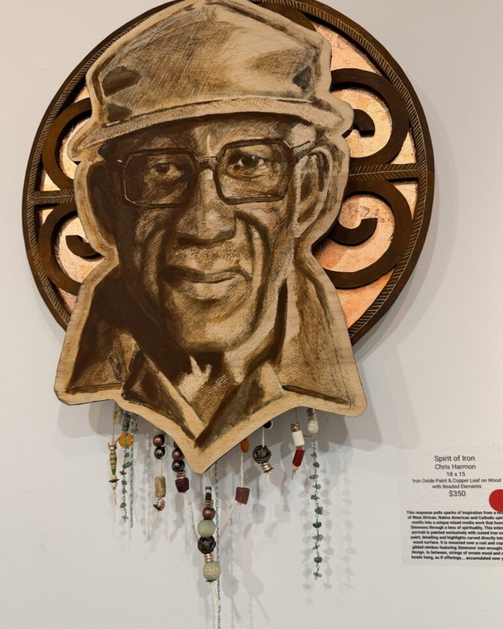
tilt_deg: +5.7
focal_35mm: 26
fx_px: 484
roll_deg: +0.0
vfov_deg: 66.0
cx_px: 259
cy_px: 317
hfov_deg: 54.9
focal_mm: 6.76
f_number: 1.78
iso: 250
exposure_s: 1/60
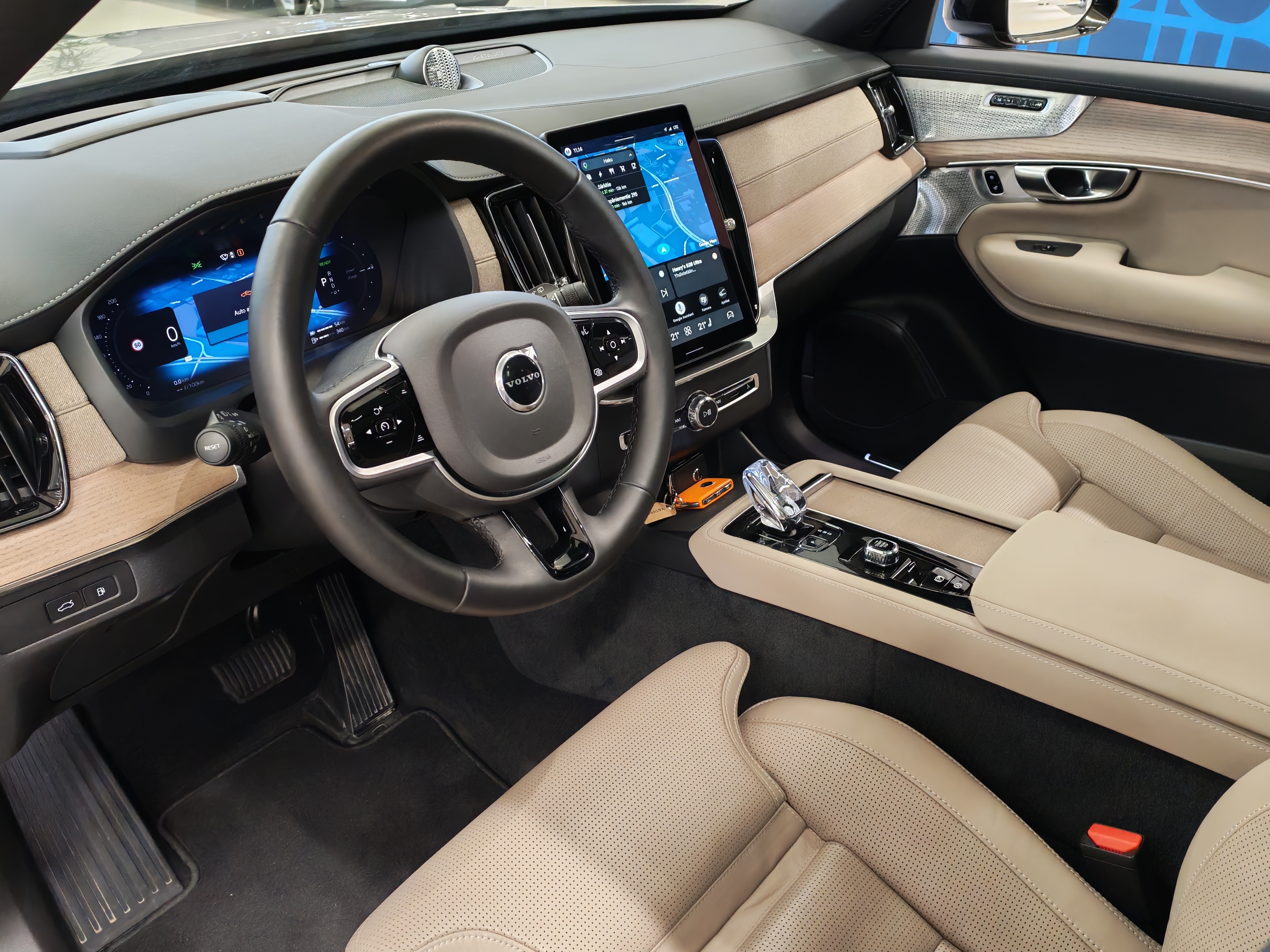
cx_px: 635
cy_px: 476
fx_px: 1137
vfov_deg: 45.4
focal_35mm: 31
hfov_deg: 58.4
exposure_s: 1/50
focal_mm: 6.12
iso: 2500
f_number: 1.9
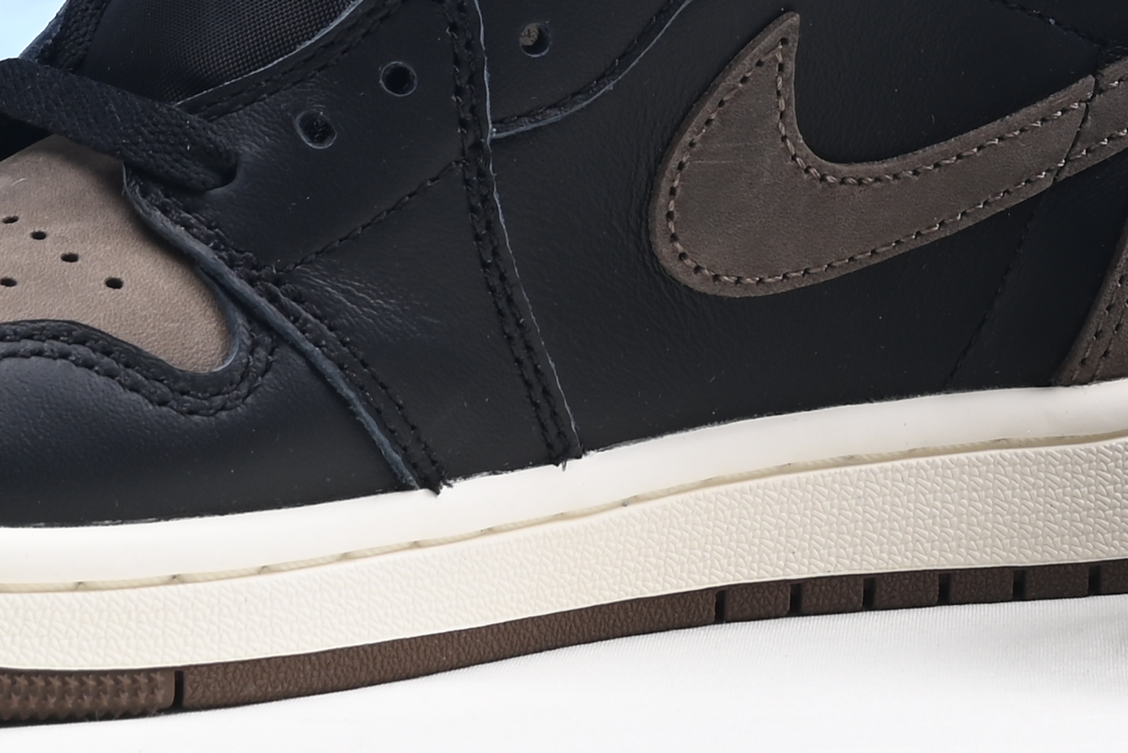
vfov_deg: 7.4
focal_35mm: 182
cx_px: 989
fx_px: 5705
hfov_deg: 11.2
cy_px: -568
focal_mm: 42
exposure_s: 1/2
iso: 100
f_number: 16
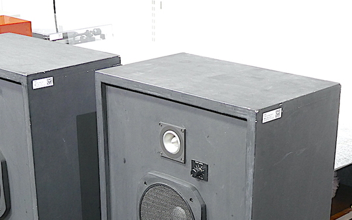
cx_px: 150
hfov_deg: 27.1
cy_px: 221
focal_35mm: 76
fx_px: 729
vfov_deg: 16.8
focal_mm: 7.2
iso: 200
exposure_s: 1/3.2
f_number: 3.8
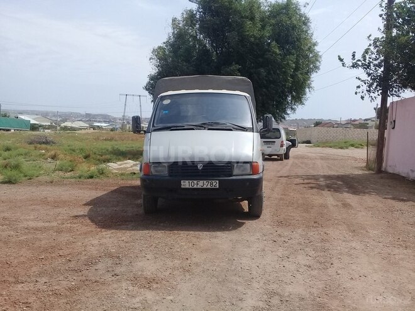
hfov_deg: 58.4
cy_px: 156
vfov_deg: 45.4
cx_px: 208
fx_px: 372
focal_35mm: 31
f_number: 2.2
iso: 50
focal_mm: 3.3
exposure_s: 1/1715
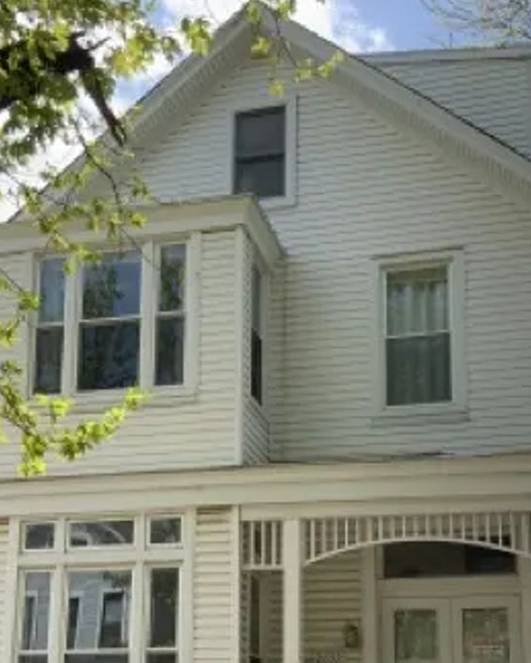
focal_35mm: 56
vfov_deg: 32.6
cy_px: 540
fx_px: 1100
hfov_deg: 27.1
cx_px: 259
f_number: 1.8
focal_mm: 3
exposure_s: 1/1377
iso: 16
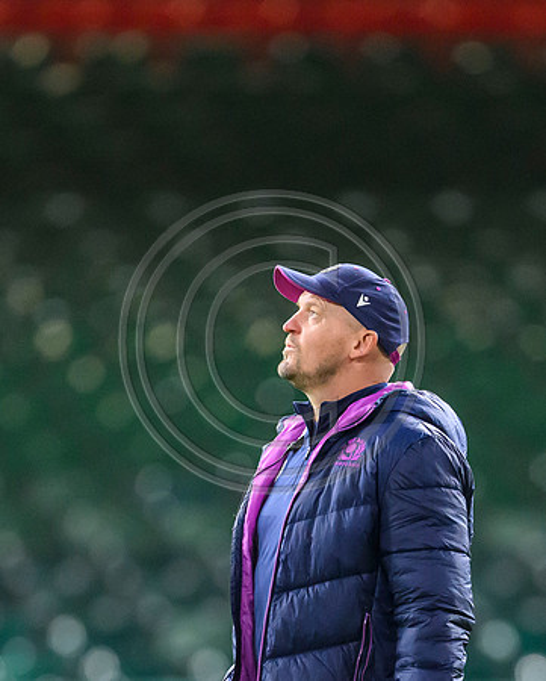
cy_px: 657
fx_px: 22212
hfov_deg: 1.4
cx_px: 420
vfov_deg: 1.8
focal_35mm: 1102
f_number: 3.2
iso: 5000
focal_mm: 400
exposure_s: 1/1000
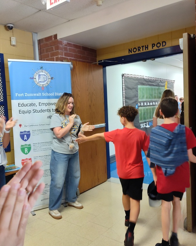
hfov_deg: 47.1
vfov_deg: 57.2
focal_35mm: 31
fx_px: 225
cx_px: 98
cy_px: 121
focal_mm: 5.56
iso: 875
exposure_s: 1/60
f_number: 1.8
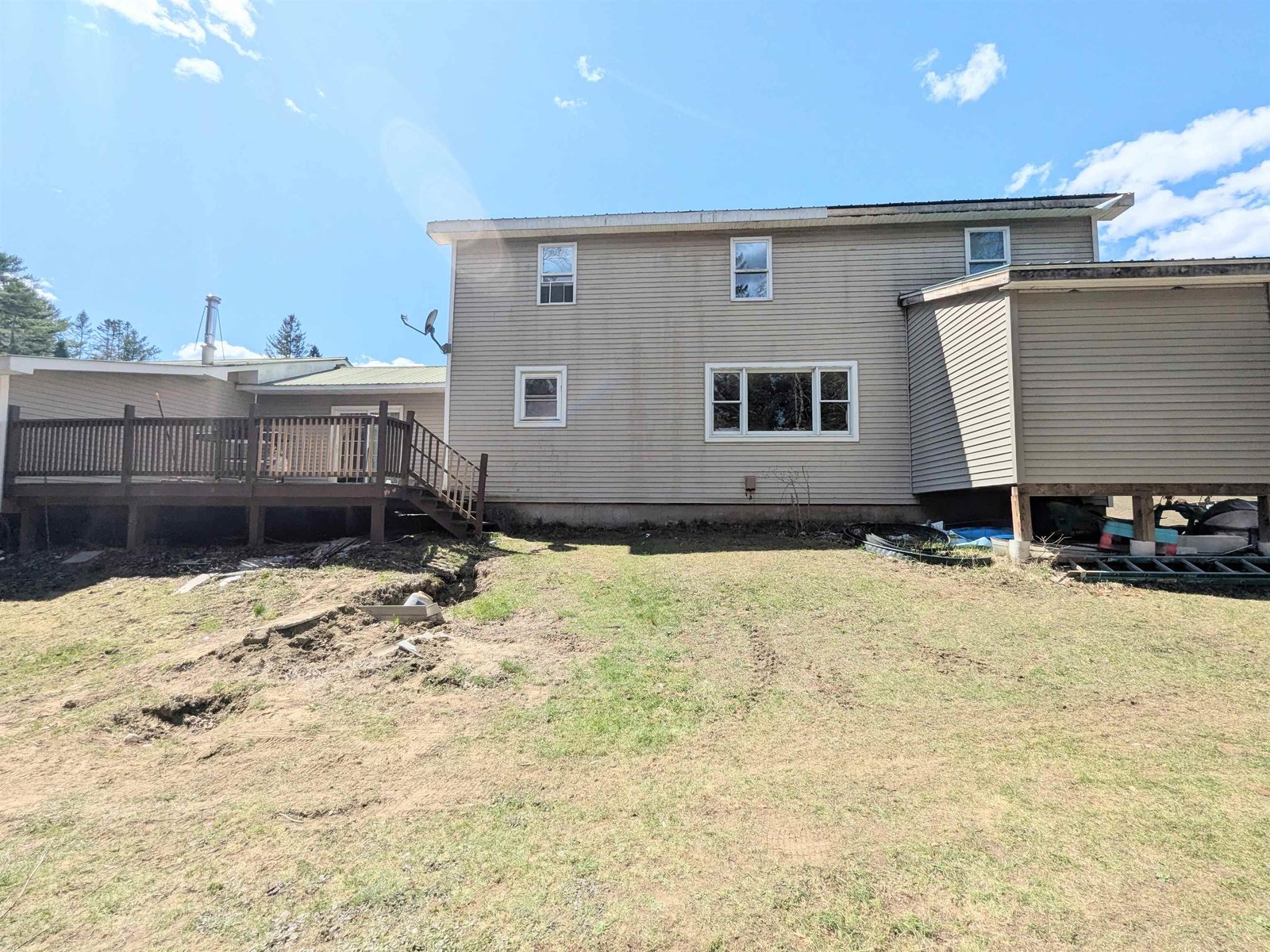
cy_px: 476
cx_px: 635
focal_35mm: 13
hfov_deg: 106.2
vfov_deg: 89.9
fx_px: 477
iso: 40
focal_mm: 1.95
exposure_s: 1/1692
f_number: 2.2
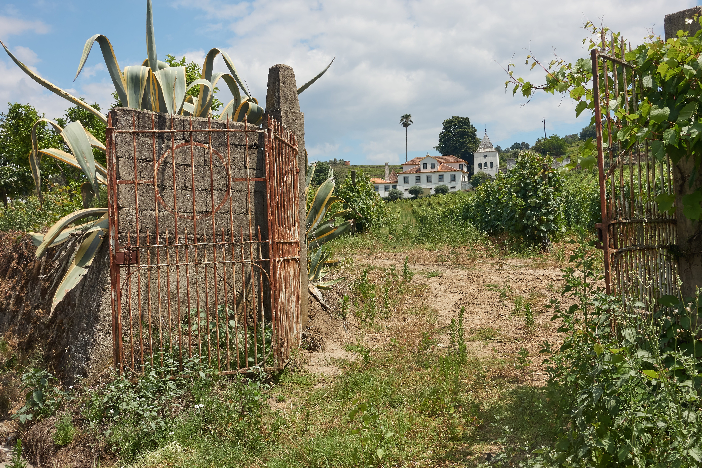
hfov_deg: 46.4
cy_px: 234
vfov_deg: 31.9
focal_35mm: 42
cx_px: 351
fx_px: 819
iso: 125
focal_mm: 15.31
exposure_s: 1/100
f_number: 8
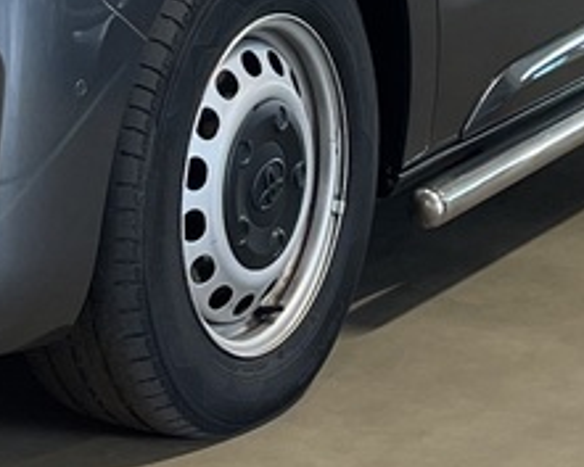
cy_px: -193
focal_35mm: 165
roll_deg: +0.3
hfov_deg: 11.6
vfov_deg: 9.2
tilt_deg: -5.8
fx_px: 2853
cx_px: -18
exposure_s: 1/81
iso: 80
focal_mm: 4.2
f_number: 1.6
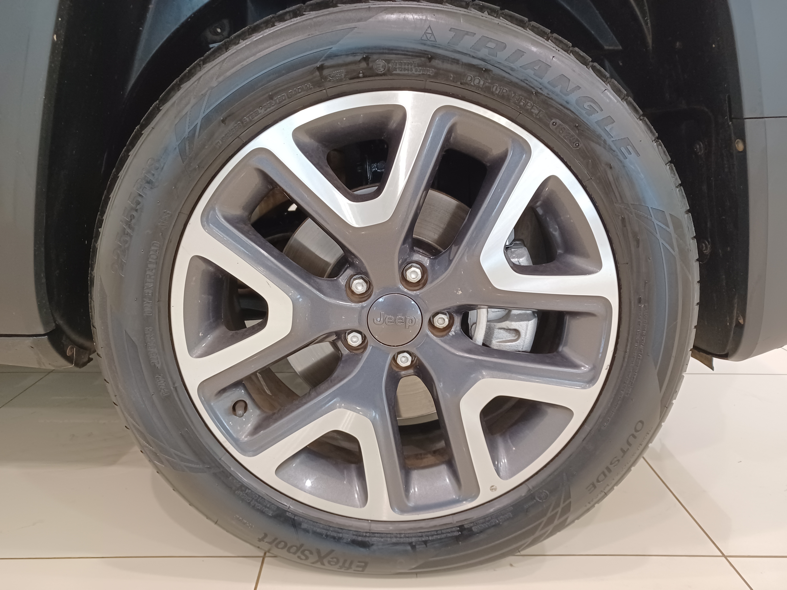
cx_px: 394
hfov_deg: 69.4
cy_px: 295
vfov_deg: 54.9
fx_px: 568
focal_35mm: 25
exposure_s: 1/24
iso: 400
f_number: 1.8
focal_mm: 4.6
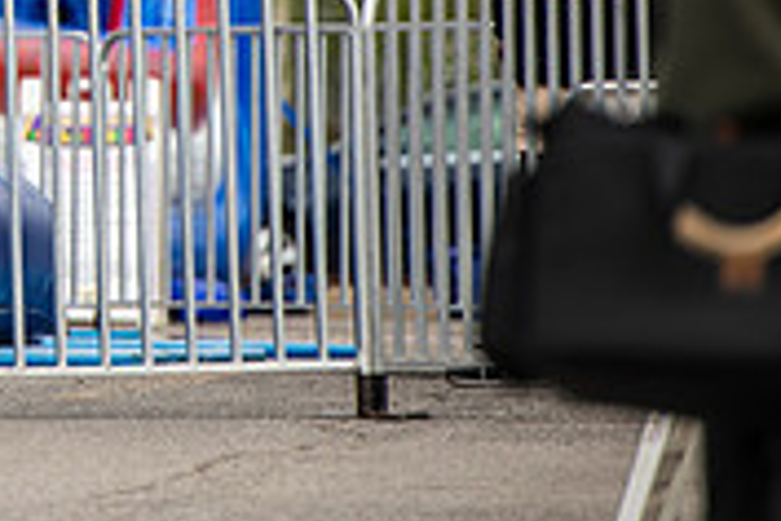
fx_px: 14230
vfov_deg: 2.1
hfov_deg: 3.1
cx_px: -472
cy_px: -183
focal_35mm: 656
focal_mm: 200
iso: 100
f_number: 3.2
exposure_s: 1/800
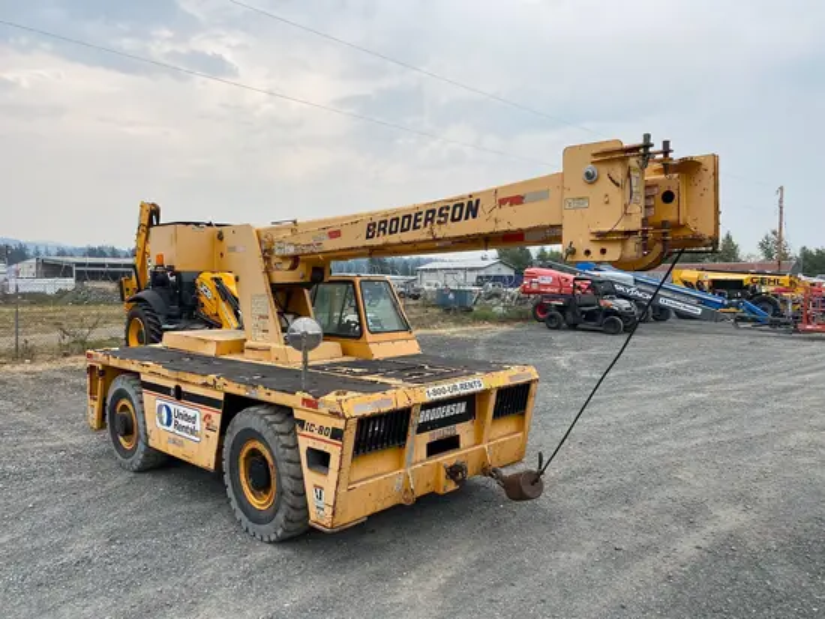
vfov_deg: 53.1
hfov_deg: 67.3
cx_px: 412
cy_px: 310
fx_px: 620
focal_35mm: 26
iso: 32
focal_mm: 4.25
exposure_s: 1/1629
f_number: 1.8
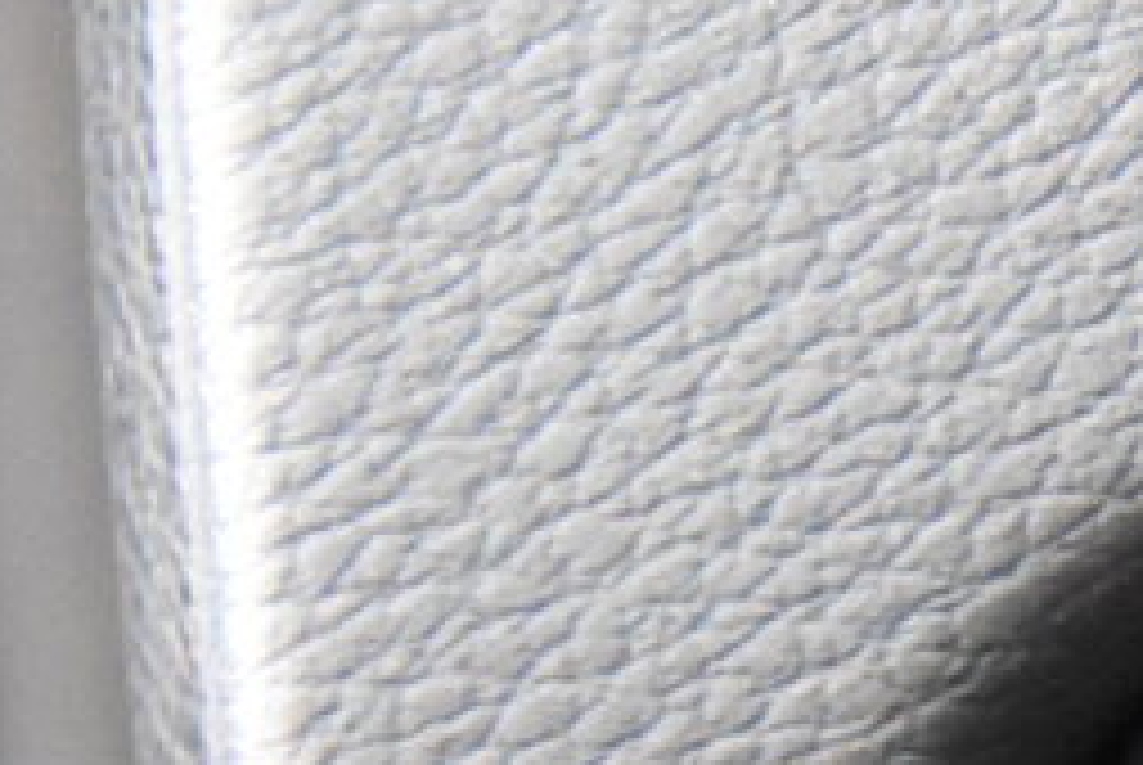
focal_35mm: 340
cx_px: 2642
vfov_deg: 4.0
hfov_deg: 5.8
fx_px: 10792
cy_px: 1123
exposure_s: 1/25
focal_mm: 45
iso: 12800
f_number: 3.5
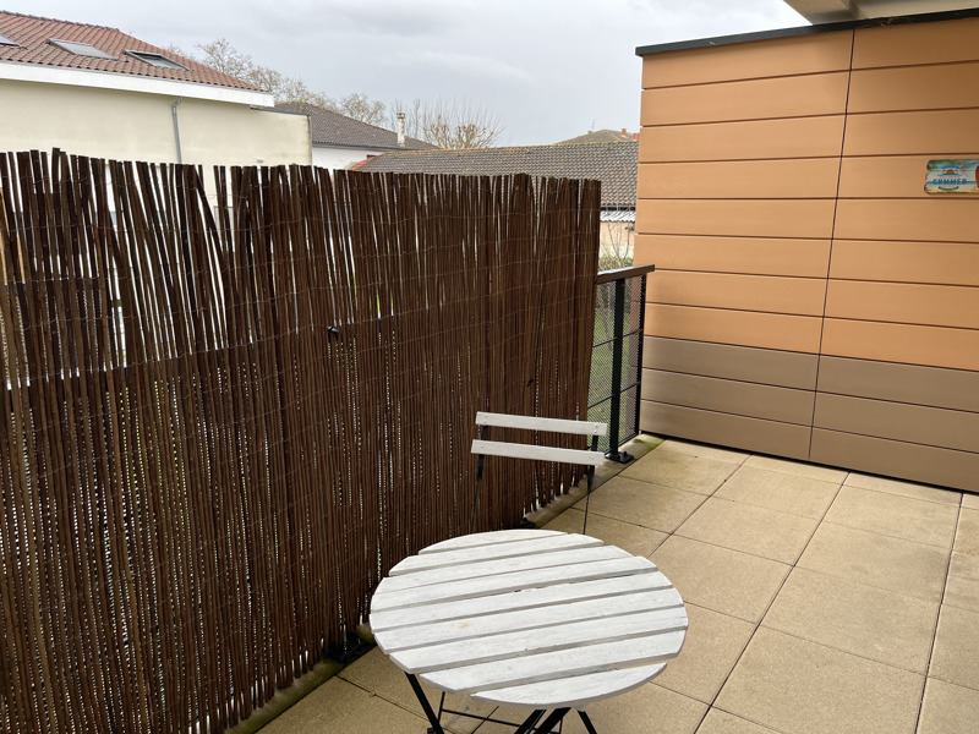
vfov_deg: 53.1
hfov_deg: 67.3
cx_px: 490
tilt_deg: -14.0
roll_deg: -0.1
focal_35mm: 26
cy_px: 367
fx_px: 735
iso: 64
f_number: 1.6
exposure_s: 1/122
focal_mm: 5.1
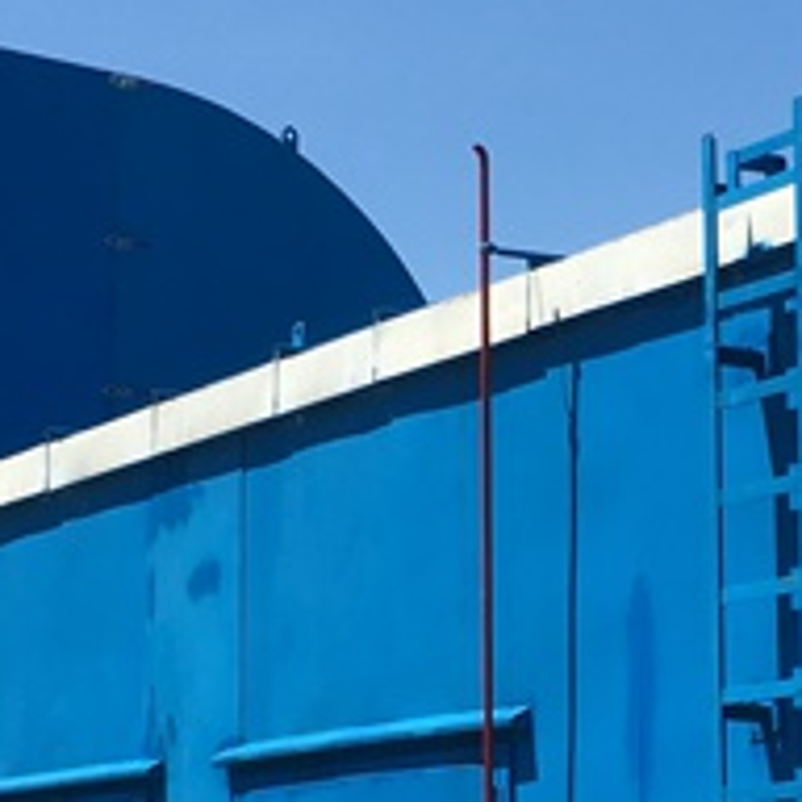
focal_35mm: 107
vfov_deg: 16.1
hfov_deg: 16.0
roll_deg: -0.4
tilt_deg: +6.2
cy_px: 702
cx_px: 760
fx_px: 2805
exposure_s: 1/1479
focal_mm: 4.15
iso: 25
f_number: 2.2
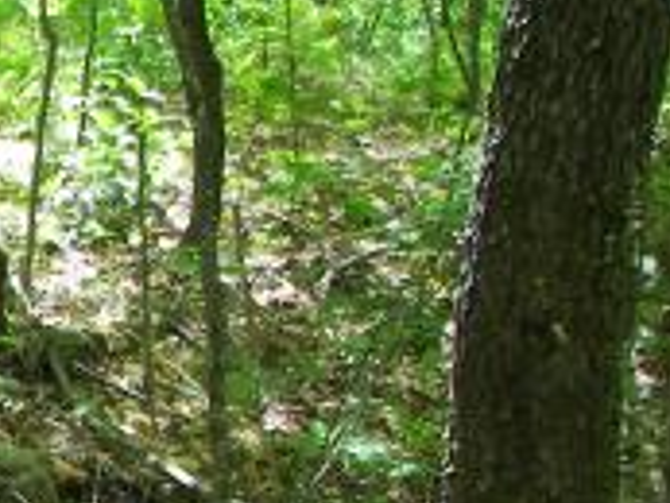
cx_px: -287
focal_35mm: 121
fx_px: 2344
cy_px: 499
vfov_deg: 12.1
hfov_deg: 15.2
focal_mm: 6
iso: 50
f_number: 2.8
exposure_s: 1/80
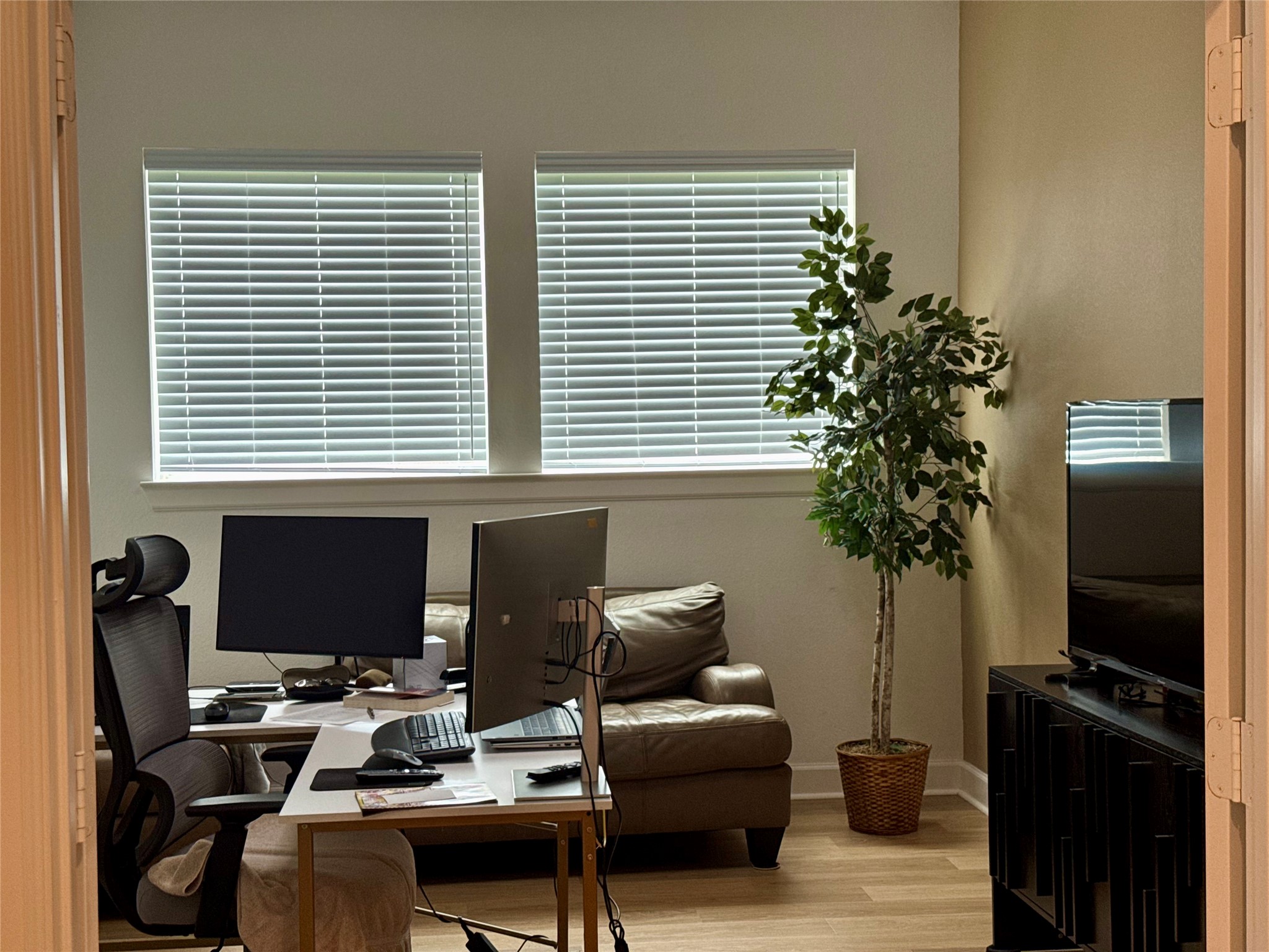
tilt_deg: -1.7
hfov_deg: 39.7
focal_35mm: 48
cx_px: 634
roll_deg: +1.1
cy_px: 476
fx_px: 1760
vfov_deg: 30.3
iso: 50
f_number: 1.78
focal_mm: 6.76
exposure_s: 1/60
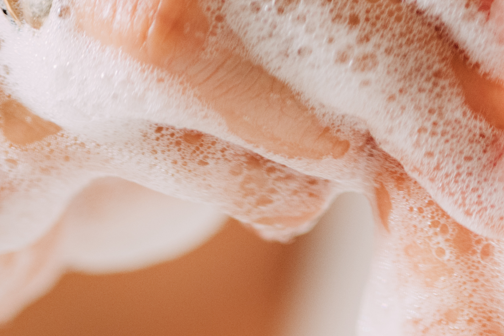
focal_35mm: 808
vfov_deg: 1.7
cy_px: 91
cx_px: 647
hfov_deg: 2.5
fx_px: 11314
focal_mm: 135
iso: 200
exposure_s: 1/200
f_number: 2
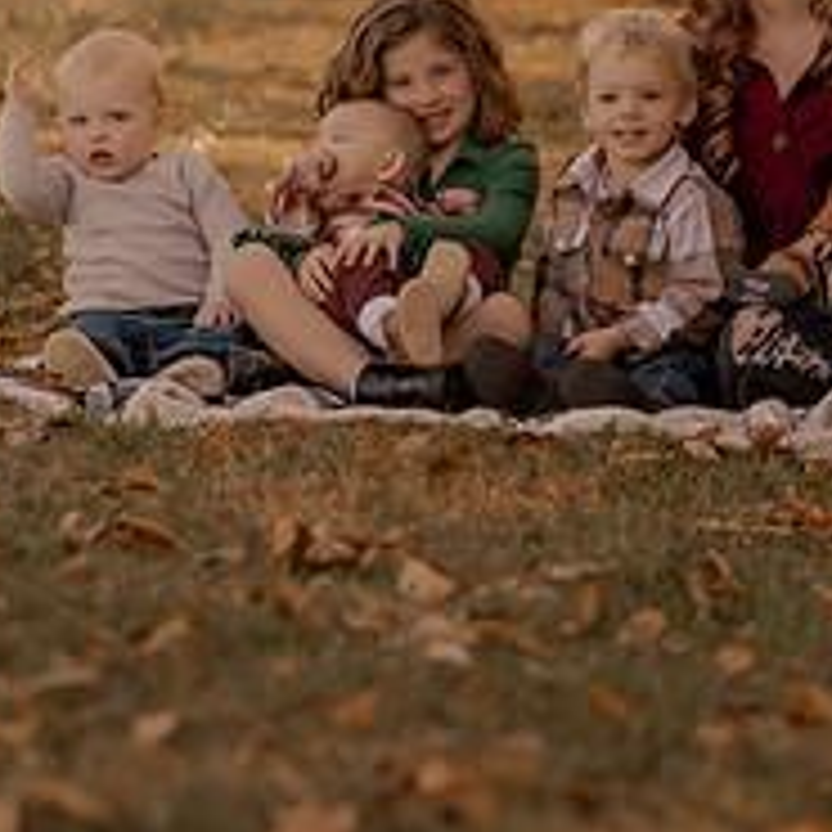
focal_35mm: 226
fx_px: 6146
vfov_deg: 7.7
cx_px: 598
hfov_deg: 7.7
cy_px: 232
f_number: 2.8
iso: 200
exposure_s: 1/320
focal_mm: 85
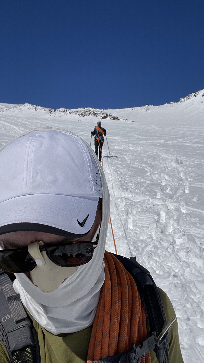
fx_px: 317
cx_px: 125
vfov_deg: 59.5
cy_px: 183
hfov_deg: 35.5
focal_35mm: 33
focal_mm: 2.71
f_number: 2.2
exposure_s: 1/10526
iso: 25
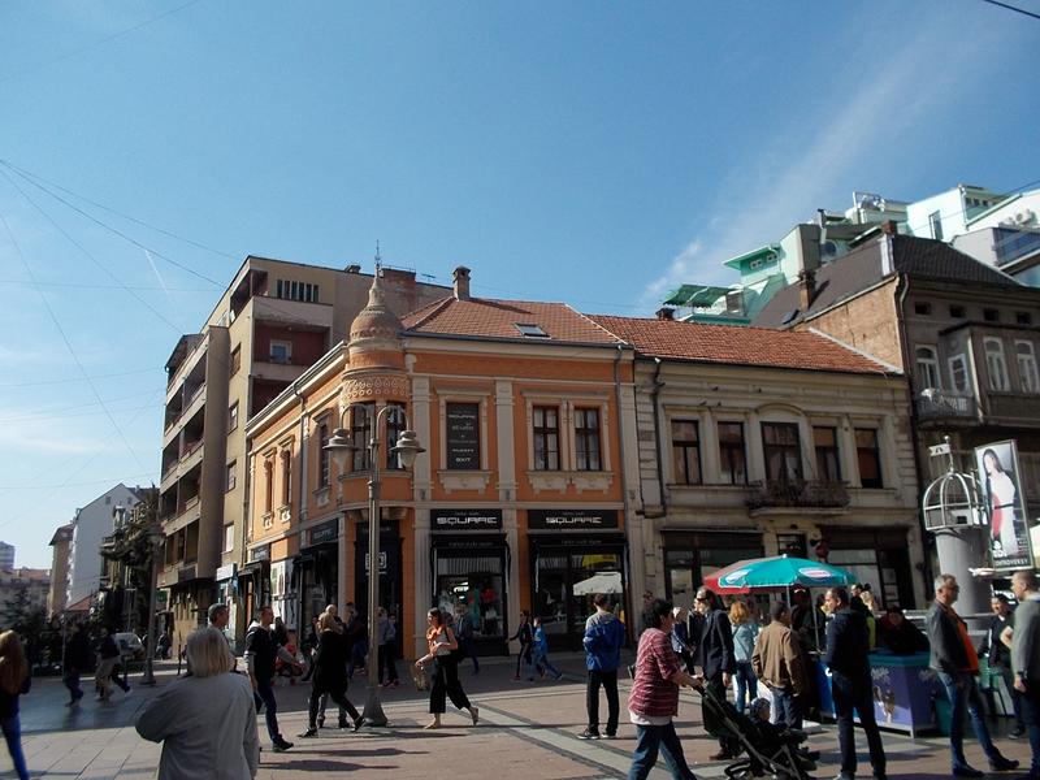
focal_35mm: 29
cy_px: 390
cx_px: 520
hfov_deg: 61.7
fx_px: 871
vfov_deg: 48.2
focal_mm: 4.1
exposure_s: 1/800
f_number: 3.3
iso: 80
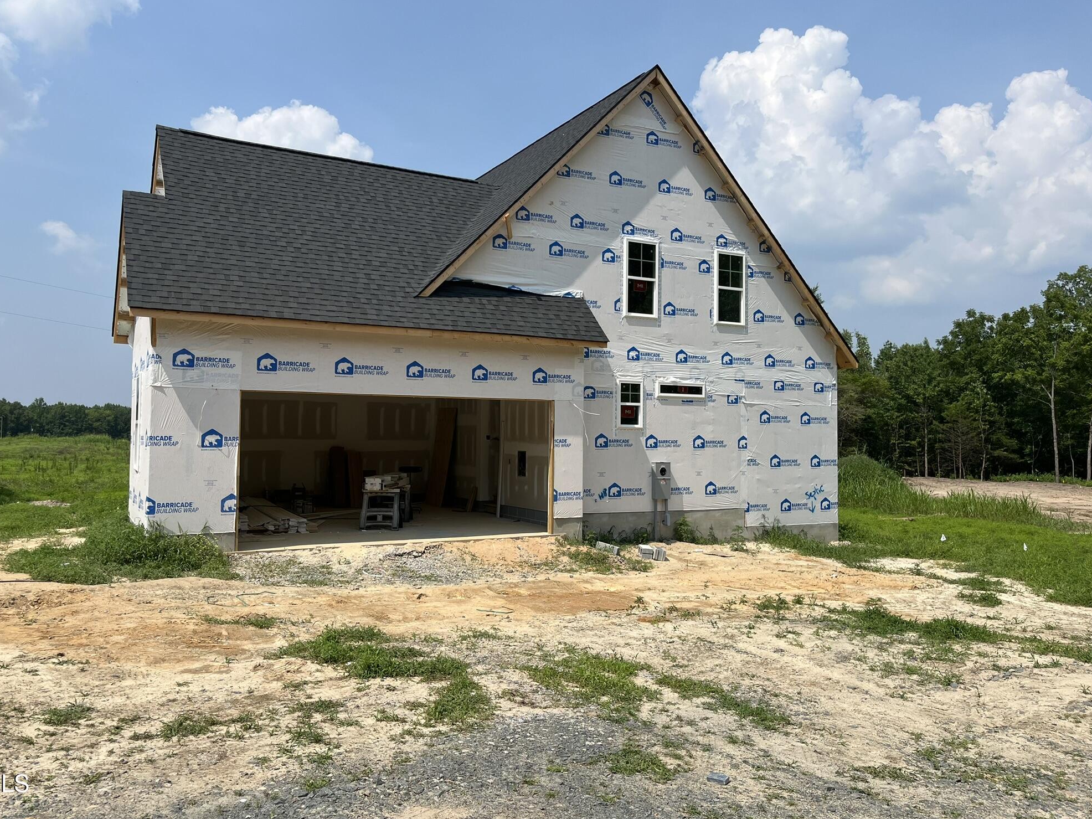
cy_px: 397
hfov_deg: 65.3
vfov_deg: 51.3
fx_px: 852
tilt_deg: +2.4
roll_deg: -0.4
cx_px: 528
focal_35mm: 27
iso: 50
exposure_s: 1/5076
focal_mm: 5.1
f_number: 1.6
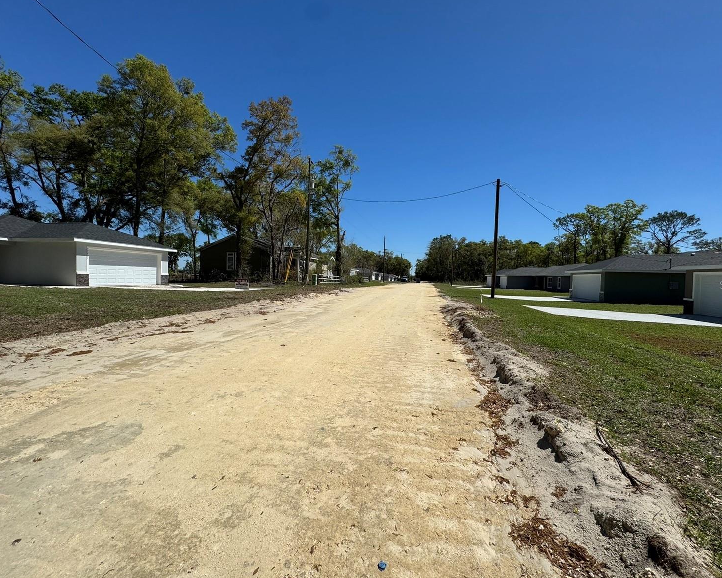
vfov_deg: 84.0
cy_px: 285
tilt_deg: -1.5
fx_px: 320
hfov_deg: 96.8
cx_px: 370
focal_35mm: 15
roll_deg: -0.2
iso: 50
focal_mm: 2.22
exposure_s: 1/3906
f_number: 2.2
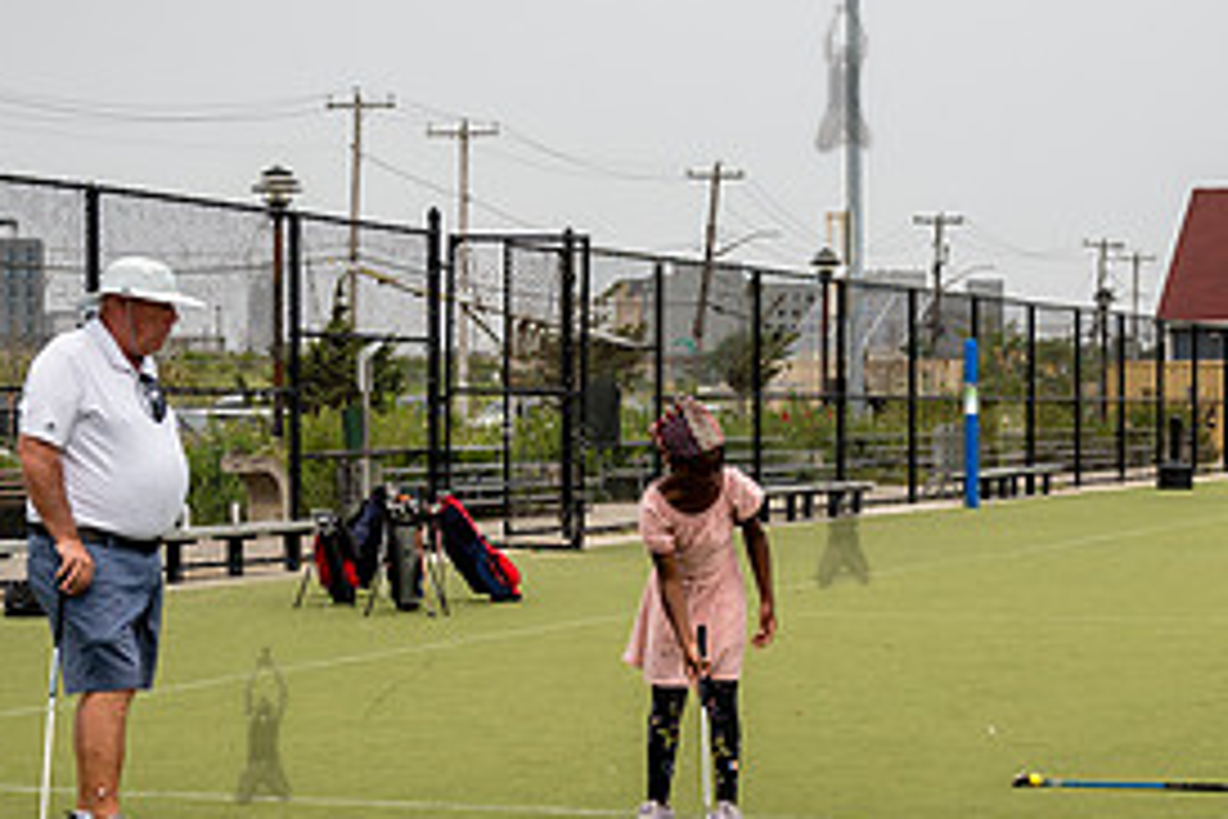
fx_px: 2899
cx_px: 841
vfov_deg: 16.1
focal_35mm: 85
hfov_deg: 23.8
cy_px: 506
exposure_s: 1/2000
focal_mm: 40
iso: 200
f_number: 4
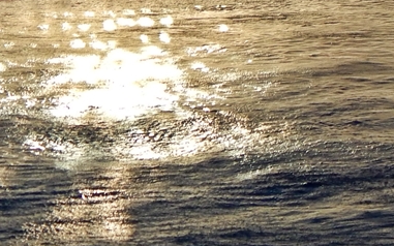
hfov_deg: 9.5
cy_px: -183
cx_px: 519
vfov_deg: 5.9
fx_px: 2330
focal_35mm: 217
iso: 125
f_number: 7.9
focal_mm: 10.9
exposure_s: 1/800
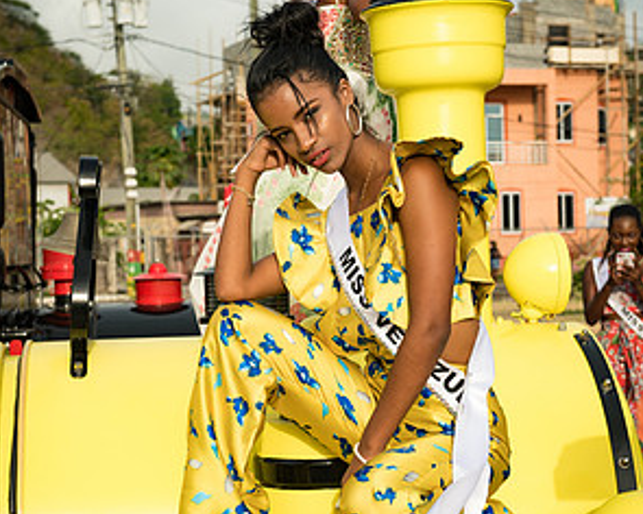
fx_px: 1580
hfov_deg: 23.0
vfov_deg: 18.5
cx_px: 323
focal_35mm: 83
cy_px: 281
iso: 80
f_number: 6.3
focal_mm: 58
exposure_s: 1/200
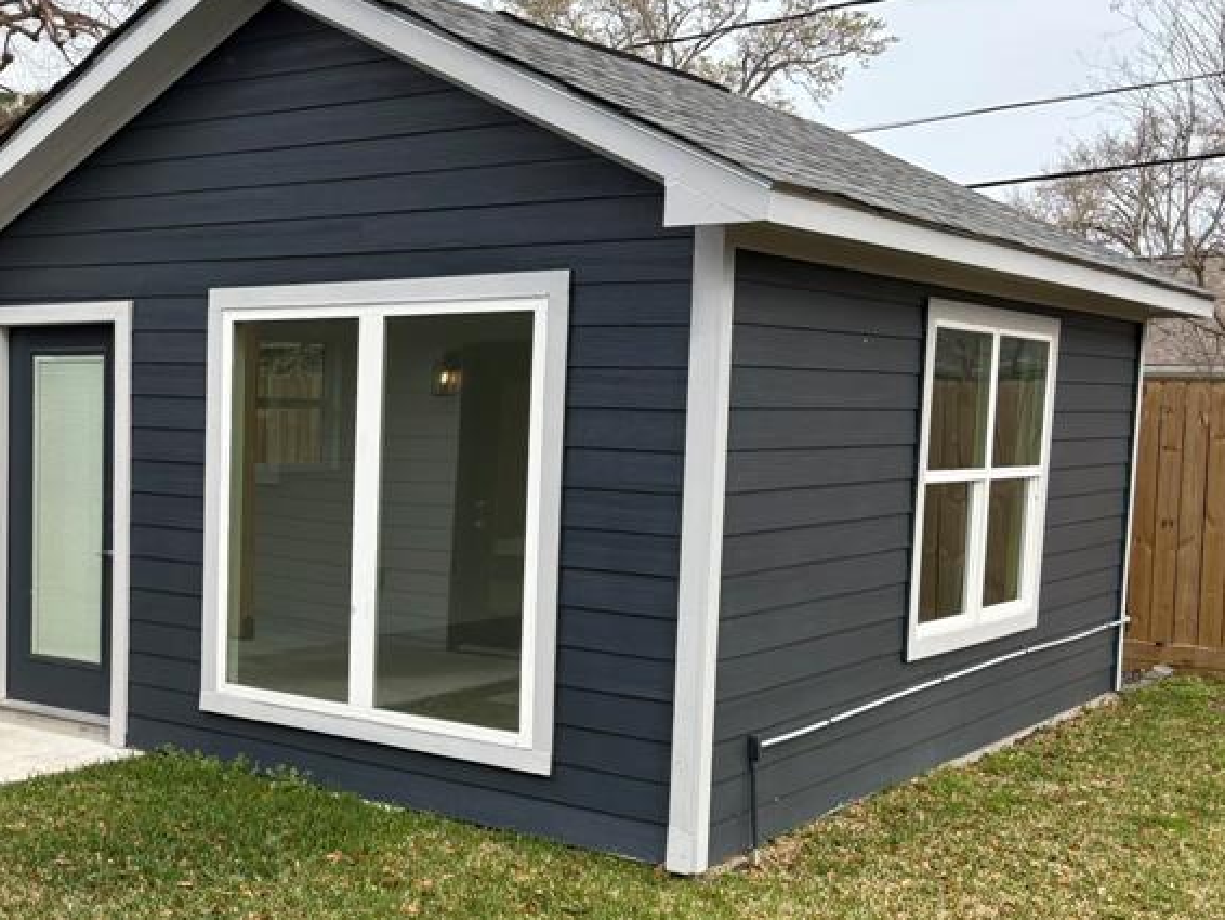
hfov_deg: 38.2
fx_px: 1664
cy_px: 533
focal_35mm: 47
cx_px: 169
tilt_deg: -2.3
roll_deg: -1.8
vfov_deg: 30.8
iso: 50
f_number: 1.6
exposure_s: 1/933
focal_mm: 5.96
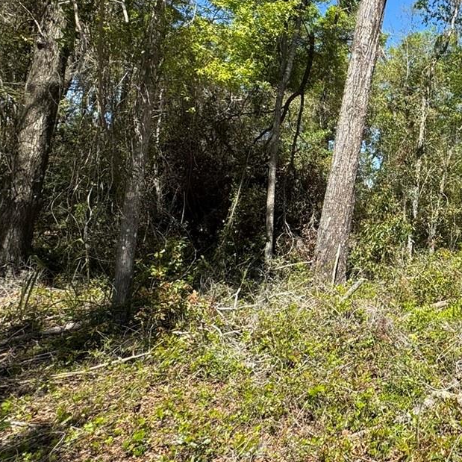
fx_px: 483
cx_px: 503
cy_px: 170
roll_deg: -2.7
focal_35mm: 32
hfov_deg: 41.3
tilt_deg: +4.3
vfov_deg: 50.5
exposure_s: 1/821
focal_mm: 2.22
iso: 40
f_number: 2.2
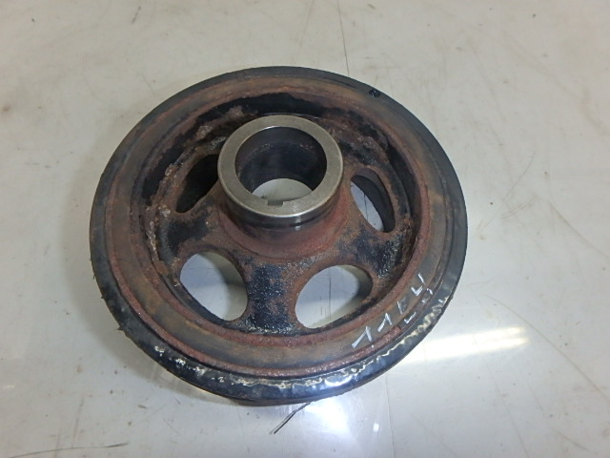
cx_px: 305
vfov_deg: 63.4
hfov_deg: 79.0
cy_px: 229
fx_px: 370
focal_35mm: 21
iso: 320
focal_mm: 3.7
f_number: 6
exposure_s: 1/30
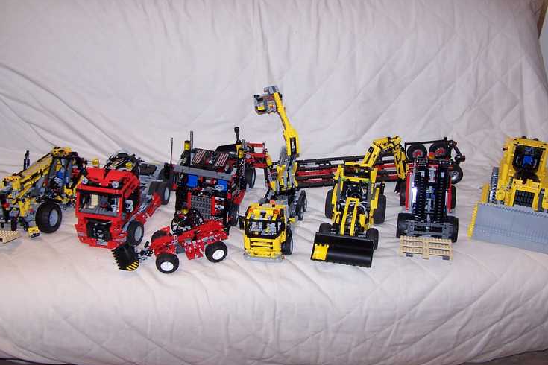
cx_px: 286
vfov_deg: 31.2
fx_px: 655
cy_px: 162
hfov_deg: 45.4
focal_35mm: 43
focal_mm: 6.3
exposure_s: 1/60
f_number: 2.8
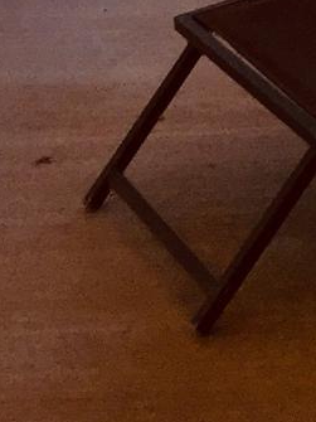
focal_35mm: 173
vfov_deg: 9.2
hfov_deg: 8.3
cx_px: 558
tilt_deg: +2.3
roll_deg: -0.1
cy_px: -829
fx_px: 2107
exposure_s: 1/1236
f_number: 2.2
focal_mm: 4.15
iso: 32
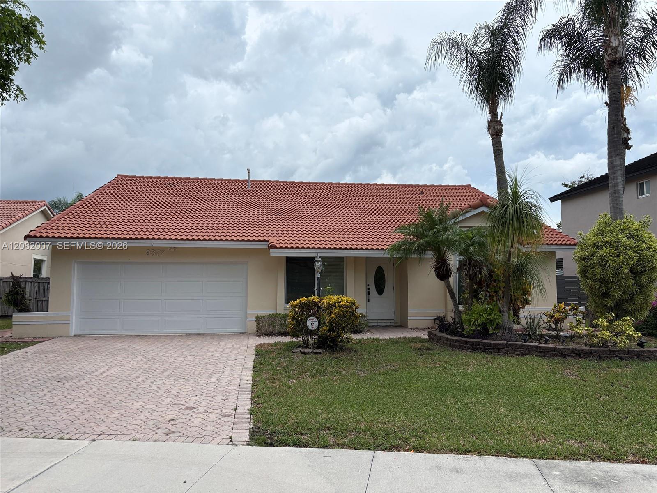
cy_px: 246
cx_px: 328
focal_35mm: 26
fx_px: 493
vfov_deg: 53.1
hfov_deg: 67.3
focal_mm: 5.96
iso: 50
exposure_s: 1/4065
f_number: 1.6
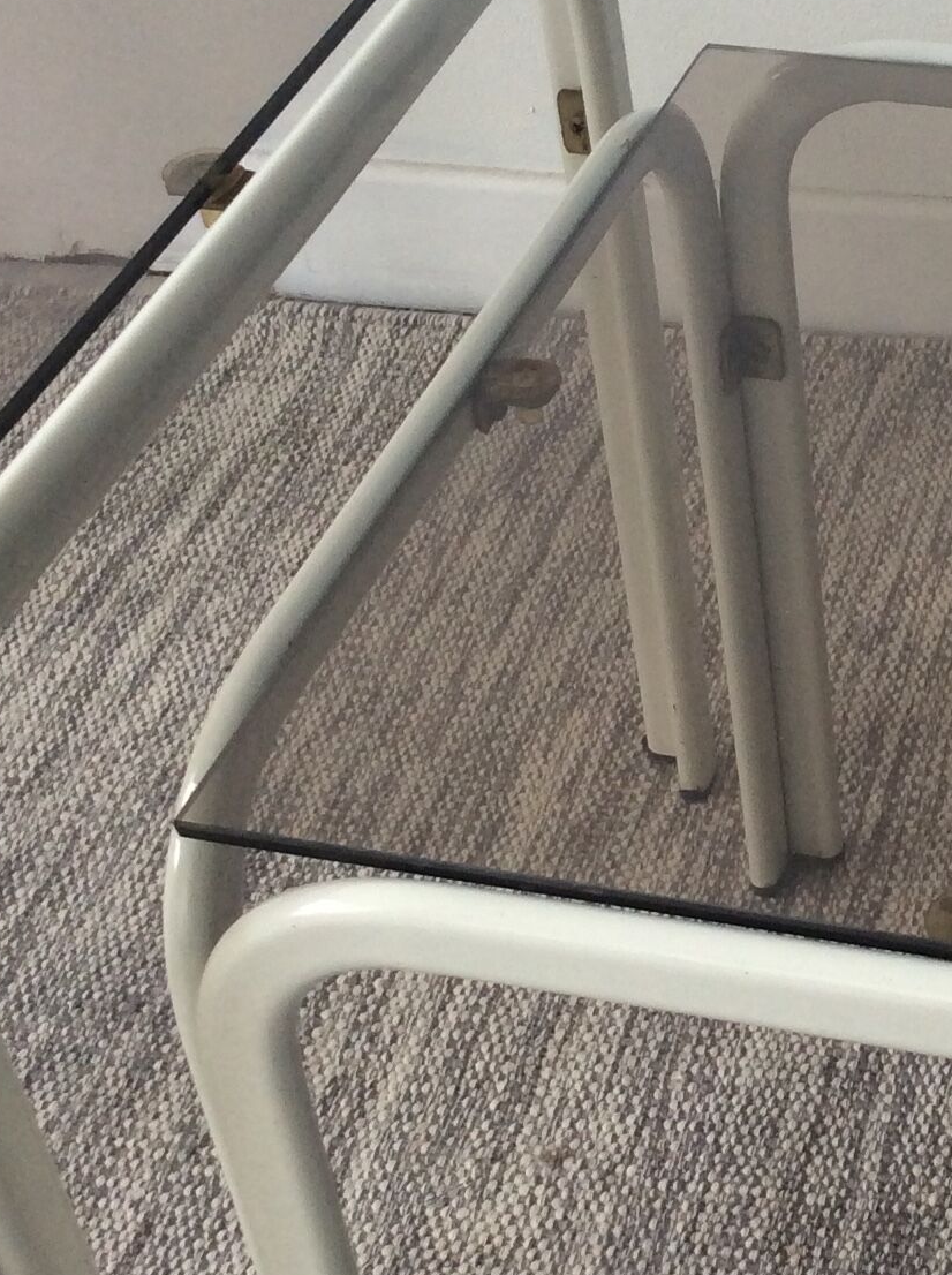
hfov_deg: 18.9
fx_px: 2758
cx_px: 1007
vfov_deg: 26.0
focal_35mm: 75
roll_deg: +3.3
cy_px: 665
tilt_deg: -42.4
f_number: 2.4
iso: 40
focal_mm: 3.3
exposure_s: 1/50
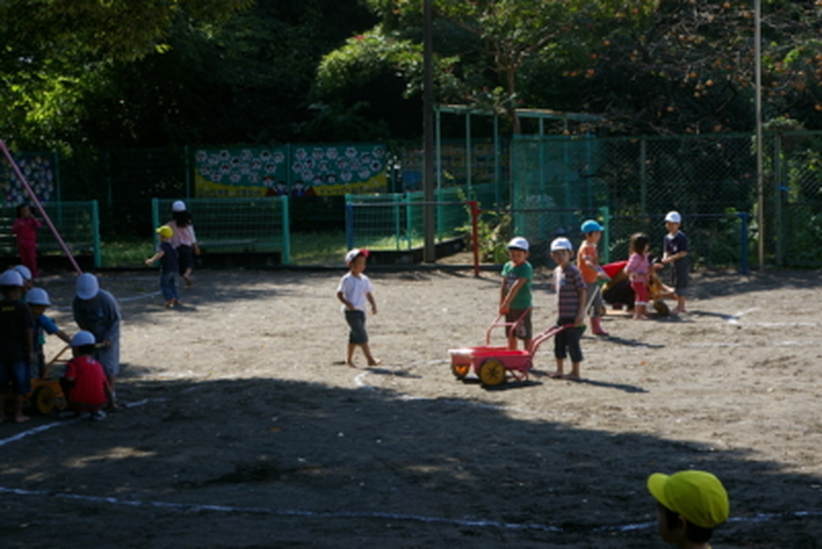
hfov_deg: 24.6
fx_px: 1884
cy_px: 274
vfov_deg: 16.6
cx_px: 411
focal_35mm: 82
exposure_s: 1/125
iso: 200
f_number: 8
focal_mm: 55
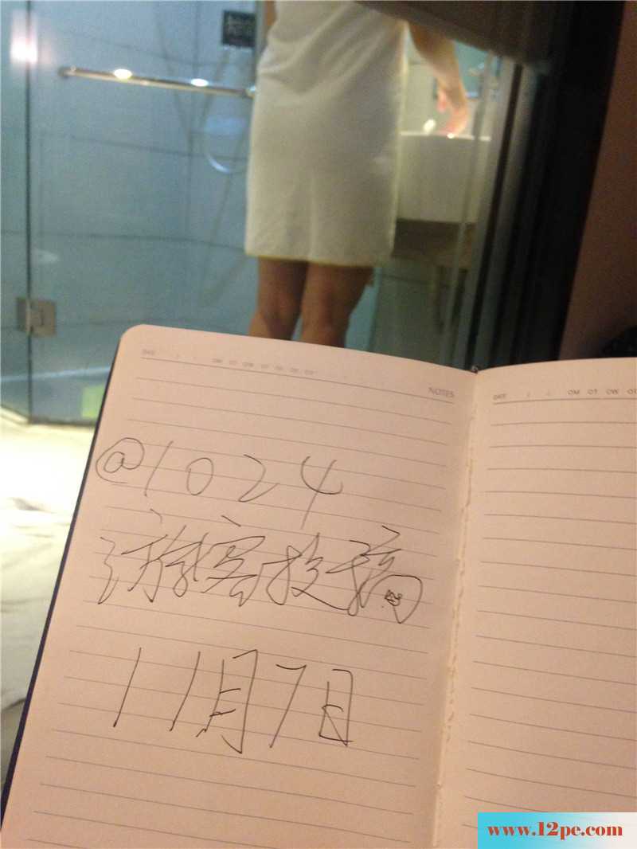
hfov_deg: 43.0
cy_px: 424
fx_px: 809
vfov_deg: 55.3
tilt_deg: -17.3
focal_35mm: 33
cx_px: 318
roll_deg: -6.4
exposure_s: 1/20
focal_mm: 4.12
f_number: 2.4
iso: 320
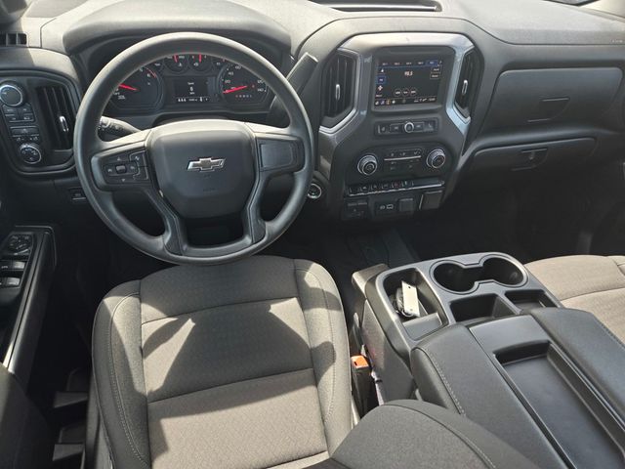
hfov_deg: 73.9
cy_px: 234
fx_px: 415
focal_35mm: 23
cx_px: 312
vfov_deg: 58.9
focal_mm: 5.4
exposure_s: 1/180
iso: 32
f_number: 1.8
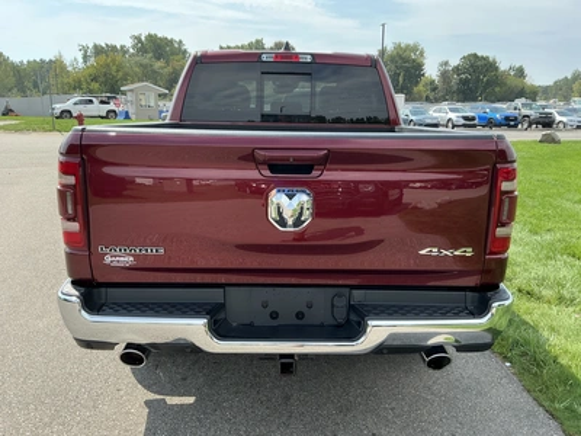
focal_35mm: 28
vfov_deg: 49.7
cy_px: 218
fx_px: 470
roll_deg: +0.2
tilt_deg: -12.4
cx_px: 290
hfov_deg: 63.4
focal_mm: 3
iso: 25
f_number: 1.8
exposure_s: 1/749
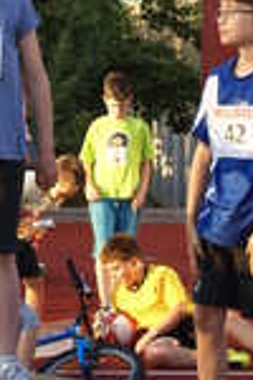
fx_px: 1592
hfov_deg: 9.1
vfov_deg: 13.5
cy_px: 56
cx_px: 128
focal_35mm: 151
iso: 100
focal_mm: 28
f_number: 4.5
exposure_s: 1/125
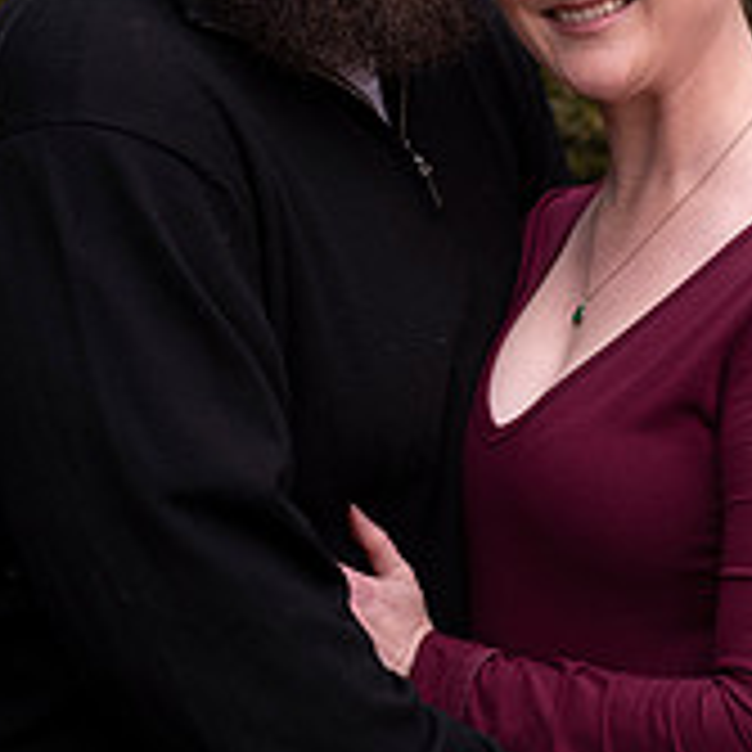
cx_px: 365
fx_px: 4793
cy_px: 216
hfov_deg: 9.0
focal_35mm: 195
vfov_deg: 9.0
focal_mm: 85
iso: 100
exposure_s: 1/125
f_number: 2.5
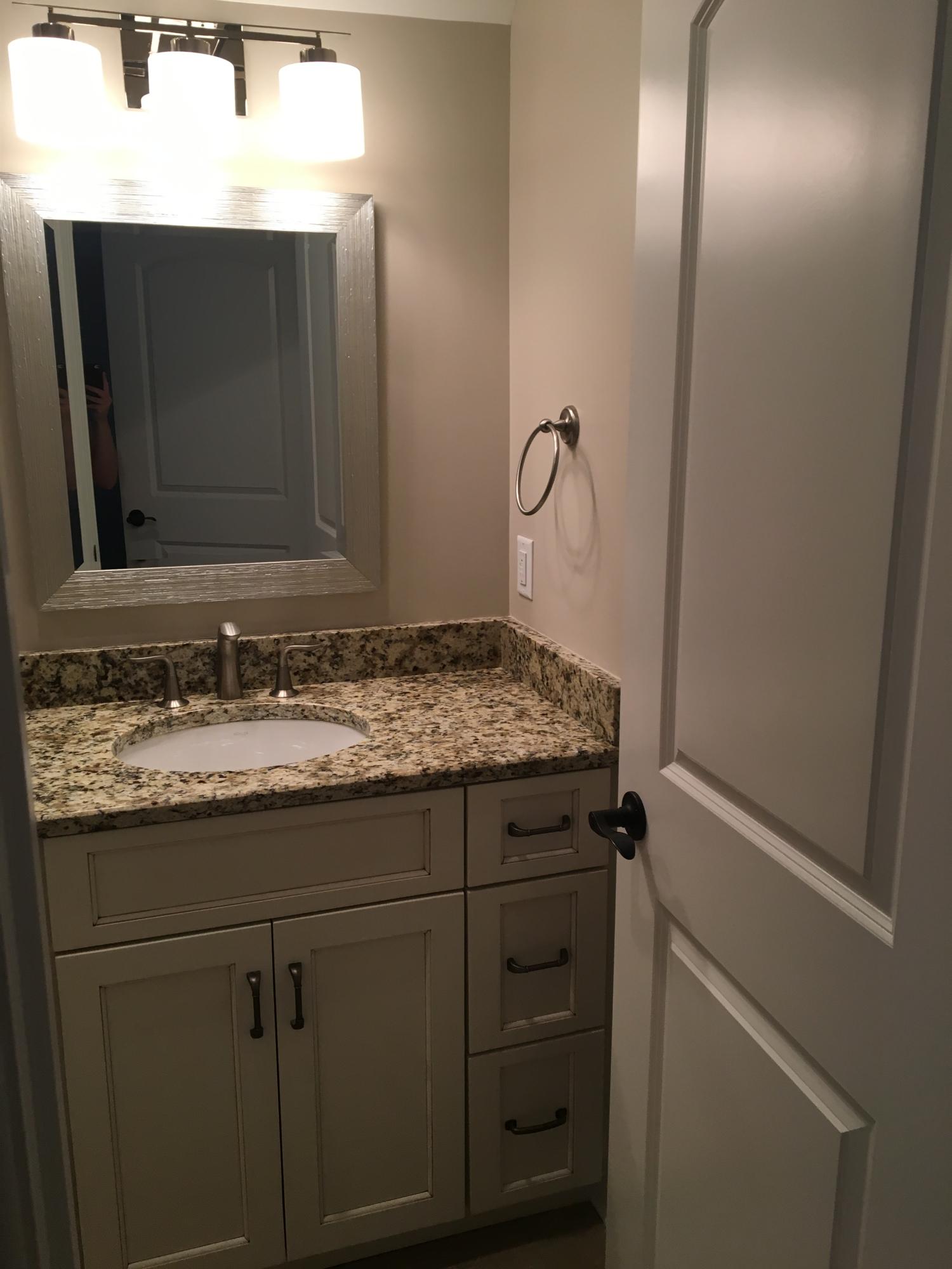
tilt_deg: -12.3
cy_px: 634
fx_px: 1063
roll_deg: -1.2
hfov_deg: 48.2
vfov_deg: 61.7
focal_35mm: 29
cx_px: 476
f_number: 2.2
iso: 50
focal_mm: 4.15
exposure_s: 1/30
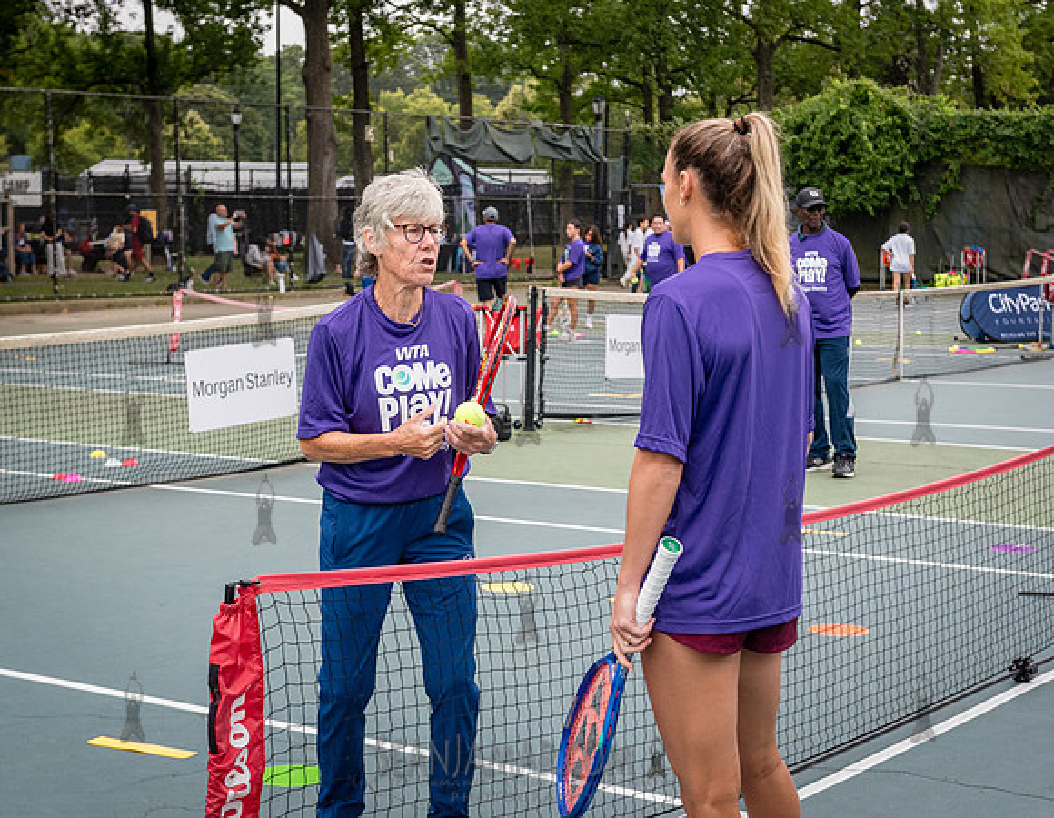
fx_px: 2004
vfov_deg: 23.1
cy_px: 394
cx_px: 478
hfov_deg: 29.4
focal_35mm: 65
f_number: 5
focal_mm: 56
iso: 1000
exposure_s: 1/1250
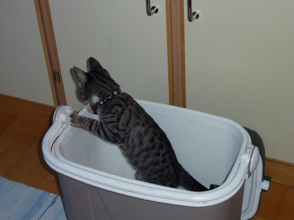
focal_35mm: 63
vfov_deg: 23.3
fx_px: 535
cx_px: 147
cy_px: 110
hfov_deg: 30.7
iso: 100
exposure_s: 1/60
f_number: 4
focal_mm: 10.3
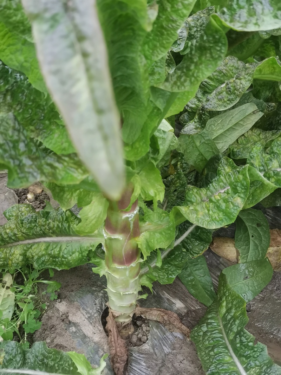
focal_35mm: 41
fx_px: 444
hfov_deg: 35.1
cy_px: 188
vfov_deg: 45.8
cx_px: 140
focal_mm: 5.58
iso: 160
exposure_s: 1/100
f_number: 1.8
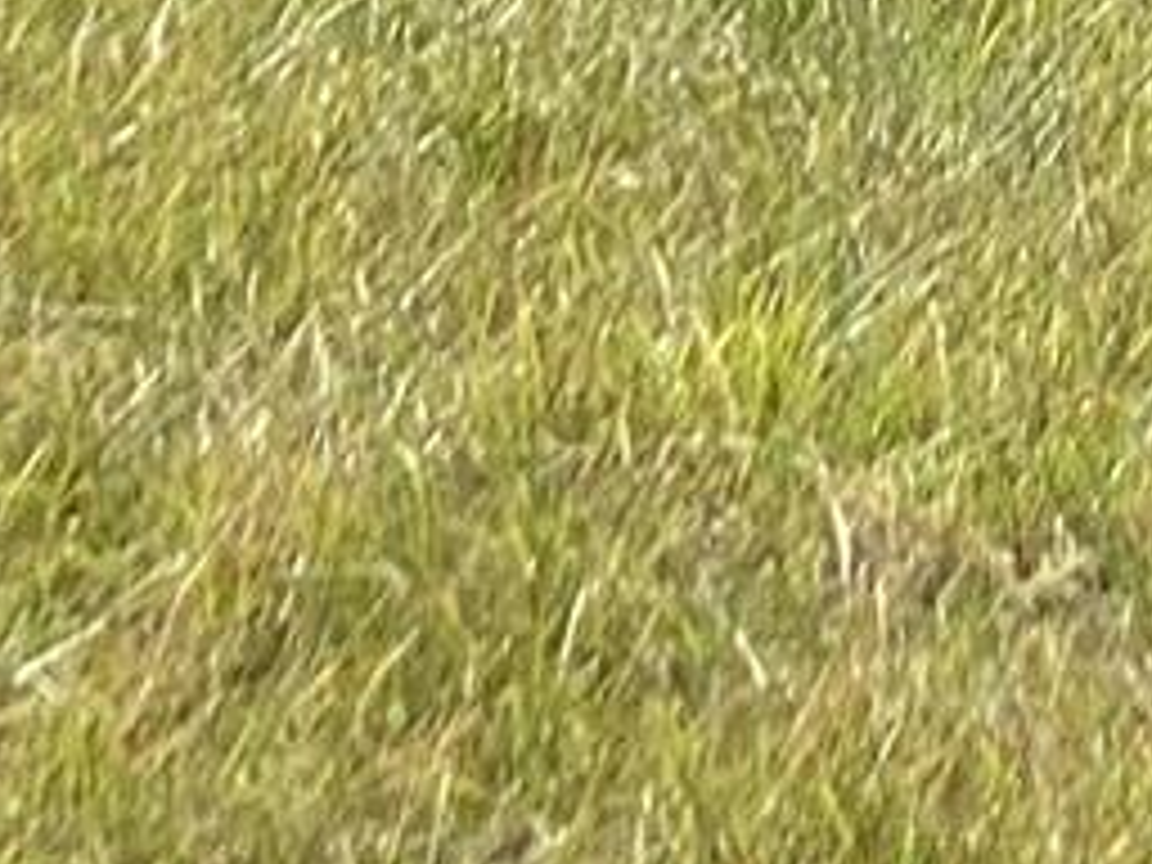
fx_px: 13844
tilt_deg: +0.7
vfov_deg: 3.4
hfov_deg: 4.7
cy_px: -2534
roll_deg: -3.9
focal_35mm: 416
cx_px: 1539
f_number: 2
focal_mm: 6
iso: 25
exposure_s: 1/3690
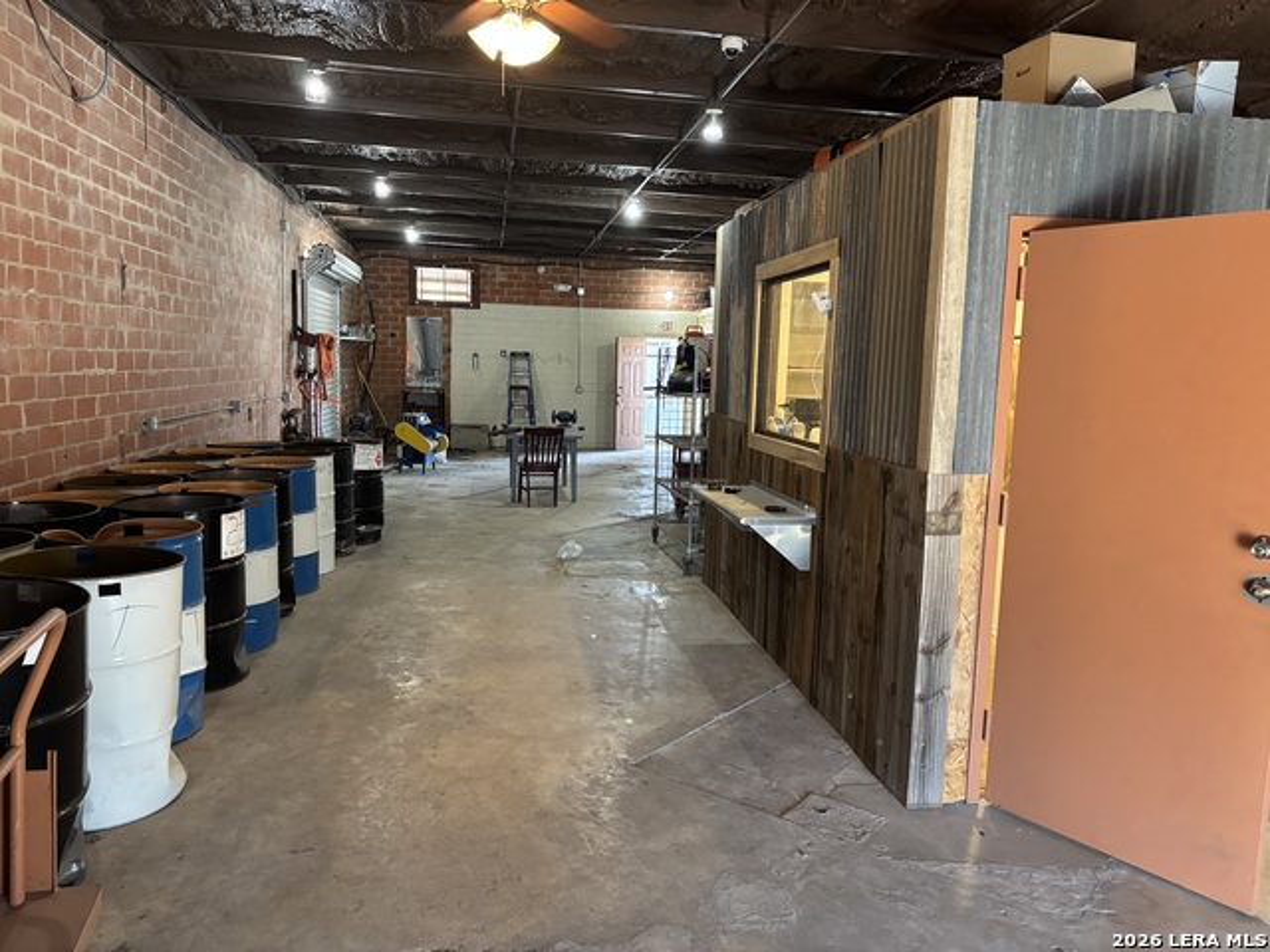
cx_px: 635
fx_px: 954
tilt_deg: -5.7
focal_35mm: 26
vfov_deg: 53.1
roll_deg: -2.1
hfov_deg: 67.3
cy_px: 476
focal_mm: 5.96
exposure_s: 1/60
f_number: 1.6
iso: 500
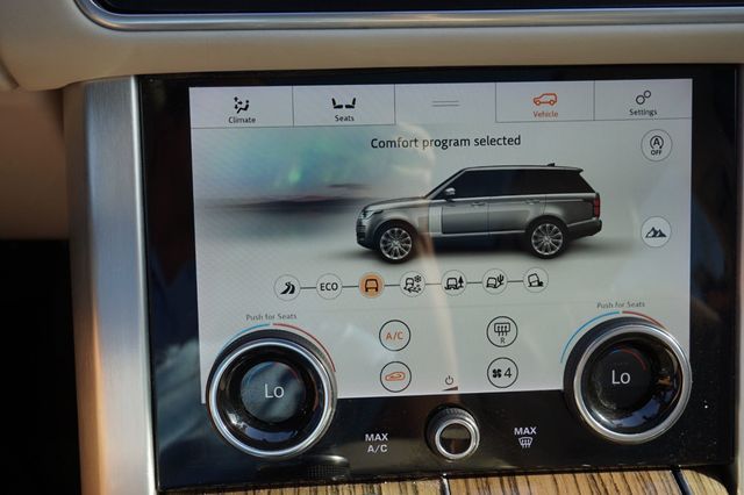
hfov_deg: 46.4
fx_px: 868
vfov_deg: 31.9
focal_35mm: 42
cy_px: 248
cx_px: 372
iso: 100
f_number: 5
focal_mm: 28
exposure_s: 1/60
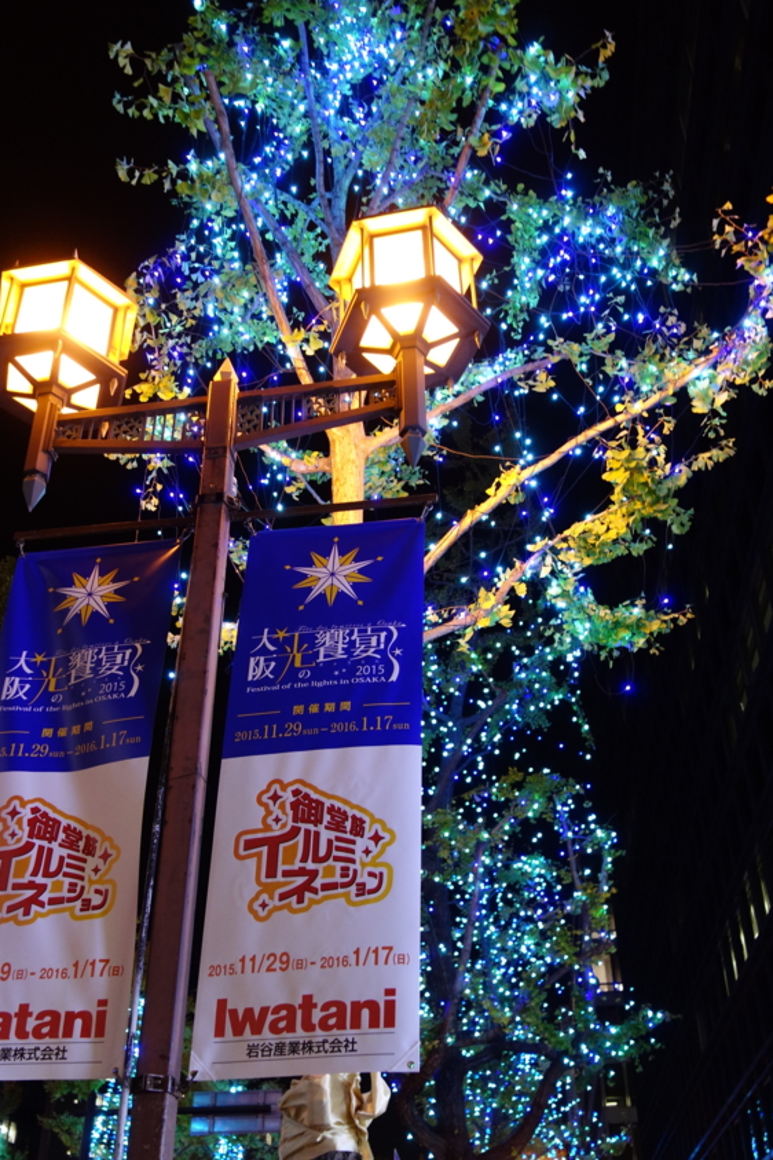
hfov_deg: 38.9
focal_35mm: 34
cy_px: 659
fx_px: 1095
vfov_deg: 55.6
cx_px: 354
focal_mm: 10.4
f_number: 1.8
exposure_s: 1/30
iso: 400
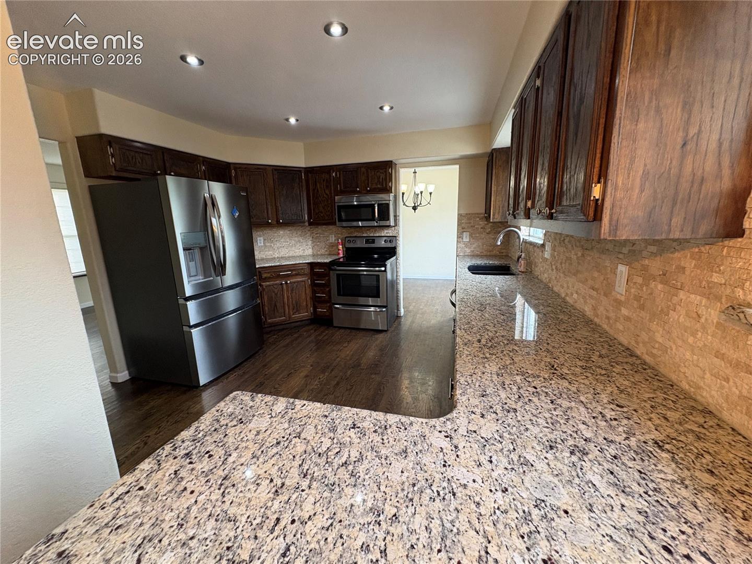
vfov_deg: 85.7
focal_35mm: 14
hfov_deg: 102.1
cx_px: 376
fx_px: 304
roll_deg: +1.5
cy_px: 282
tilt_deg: -12.8
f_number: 2.2
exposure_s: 1/60
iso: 250
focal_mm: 2.22
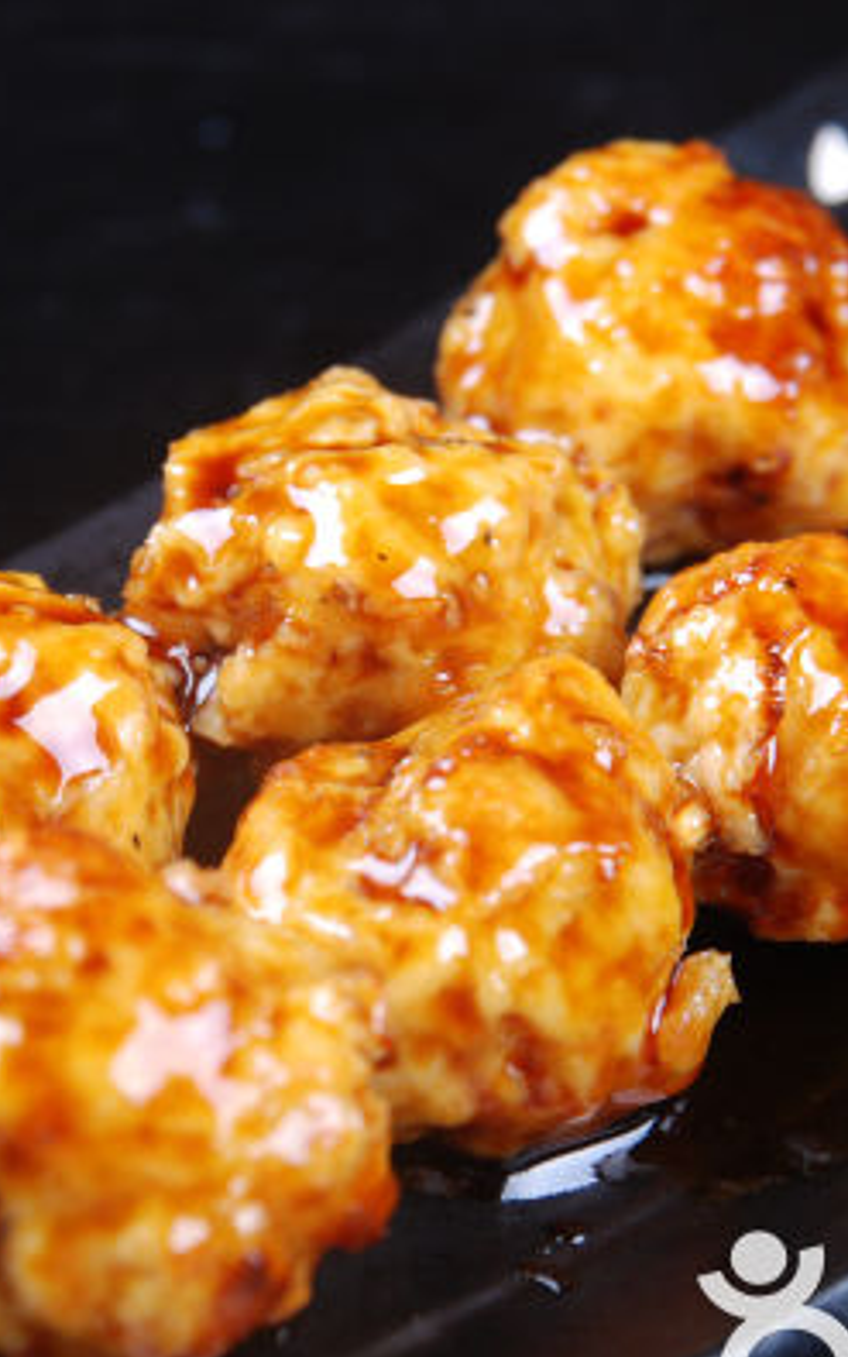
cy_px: 685
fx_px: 7023
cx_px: 357
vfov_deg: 11.0
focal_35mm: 190
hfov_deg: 6.9
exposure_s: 1/125
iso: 100
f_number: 5.6
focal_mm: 70
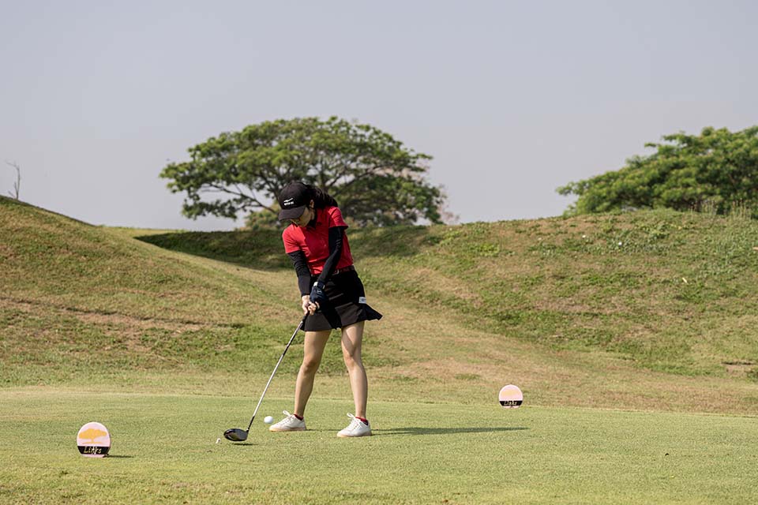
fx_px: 1621
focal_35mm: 77
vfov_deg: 17.7
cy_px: 252
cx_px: 379
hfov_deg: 26.3
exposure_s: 1/2500
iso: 320
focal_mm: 77
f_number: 4
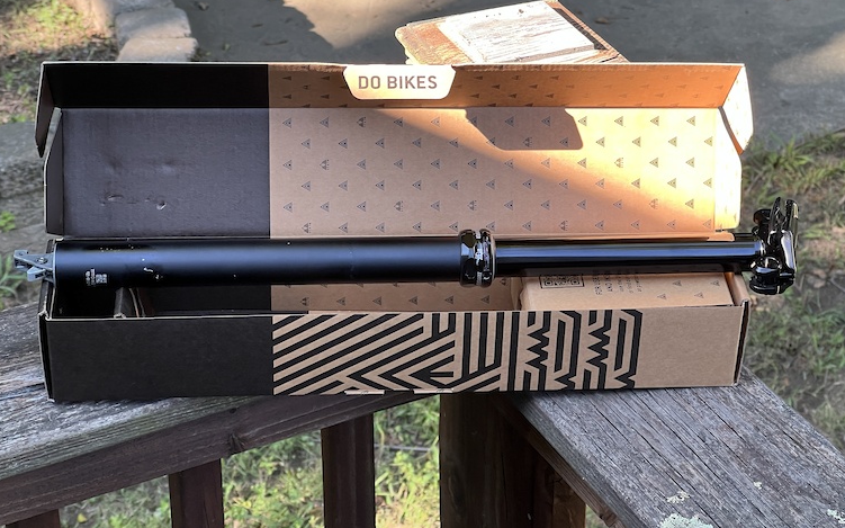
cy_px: 196
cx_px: 447
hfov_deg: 23.8
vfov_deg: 15.0
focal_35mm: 87
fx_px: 2003
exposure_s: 1/99
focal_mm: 9
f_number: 2.8
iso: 100
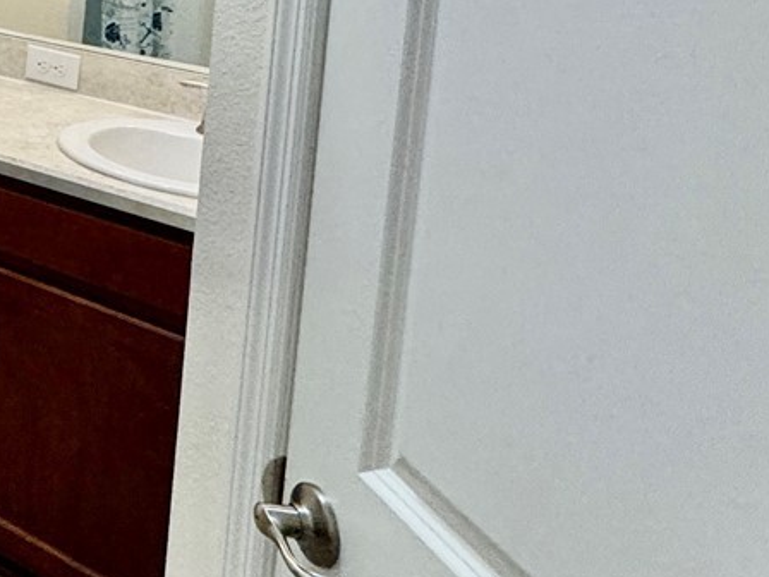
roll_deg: -0.8
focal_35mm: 50
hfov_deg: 24.5
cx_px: -503
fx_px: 1111
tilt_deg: -5.7
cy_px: -86
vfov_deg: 26.4
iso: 250
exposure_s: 1/120
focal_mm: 2.22
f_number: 2.2
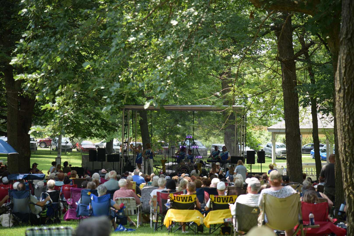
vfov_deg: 11.4
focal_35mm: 120
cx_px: 177
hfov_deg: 17.1
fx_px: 1180
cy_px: 118
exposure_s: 1/160
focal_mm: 120
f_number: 4
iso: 100
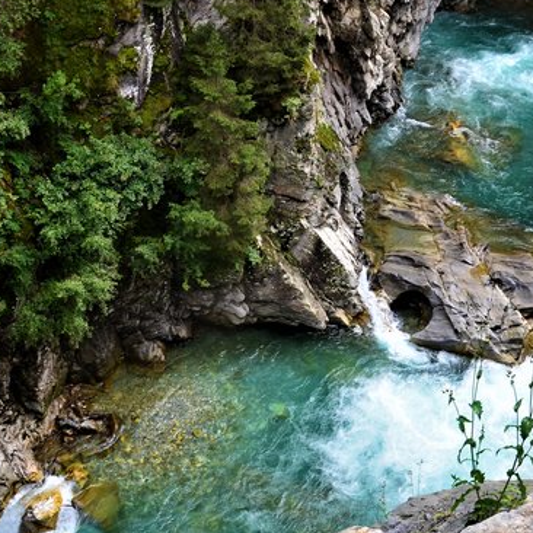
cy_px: 223
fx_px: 871
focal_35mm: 50
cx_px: 421
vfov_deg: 34.0
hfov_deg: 33.1
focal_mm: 18
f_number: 8
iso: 320
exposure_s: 1/60
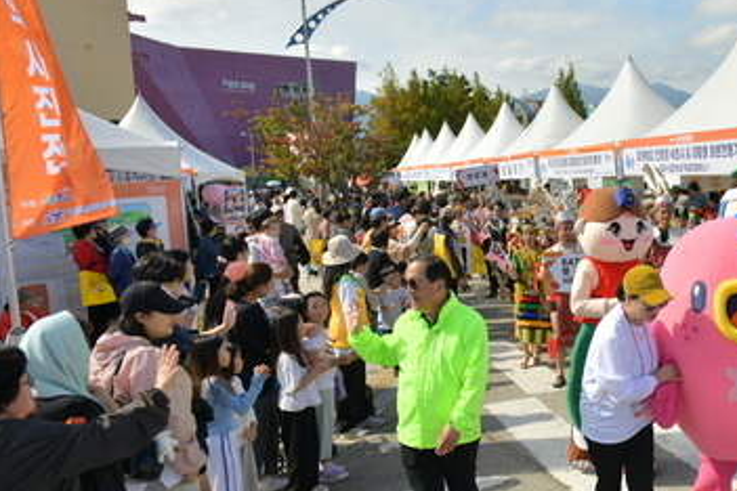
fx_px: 880
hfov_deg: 42.0
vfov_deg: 31.2
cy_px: 276
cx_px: 655
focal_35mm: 43
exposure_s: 1/2000
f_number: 4
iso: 100
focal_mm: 24
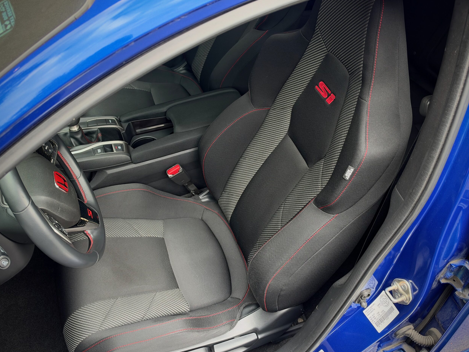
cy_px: 176
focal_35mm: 31
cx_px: 232
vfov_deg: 45.4
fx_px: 420
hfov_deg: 58.3
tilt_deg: -46.4
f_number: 1.8
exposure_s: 1/60
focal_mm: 6.93
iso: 400
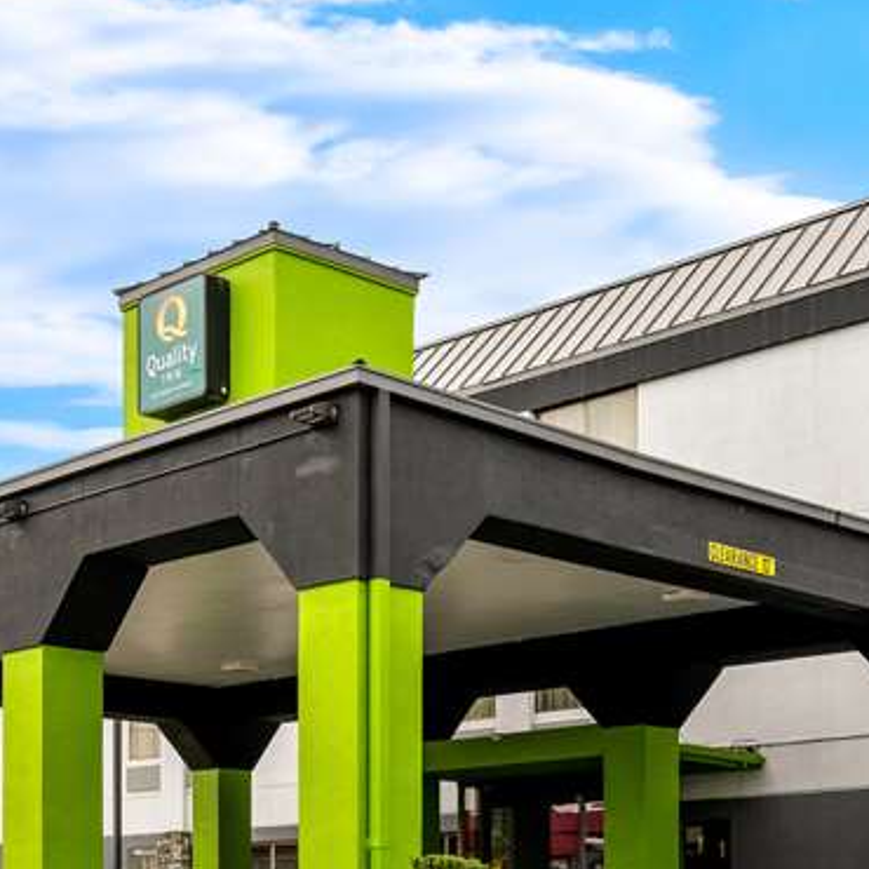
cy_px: 961
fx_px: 1810
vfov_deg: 25.1
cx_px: 366
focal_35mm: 64
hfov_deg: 27.0
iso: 250
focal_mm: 18.5
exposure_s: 1/160
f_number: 8
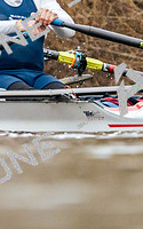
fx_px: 11068
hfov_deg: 0.7
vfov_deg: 1.2
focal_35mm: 1775
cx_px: 16
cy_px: 9
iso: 5000
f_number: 6.3
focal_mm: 600
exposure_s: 1/1600
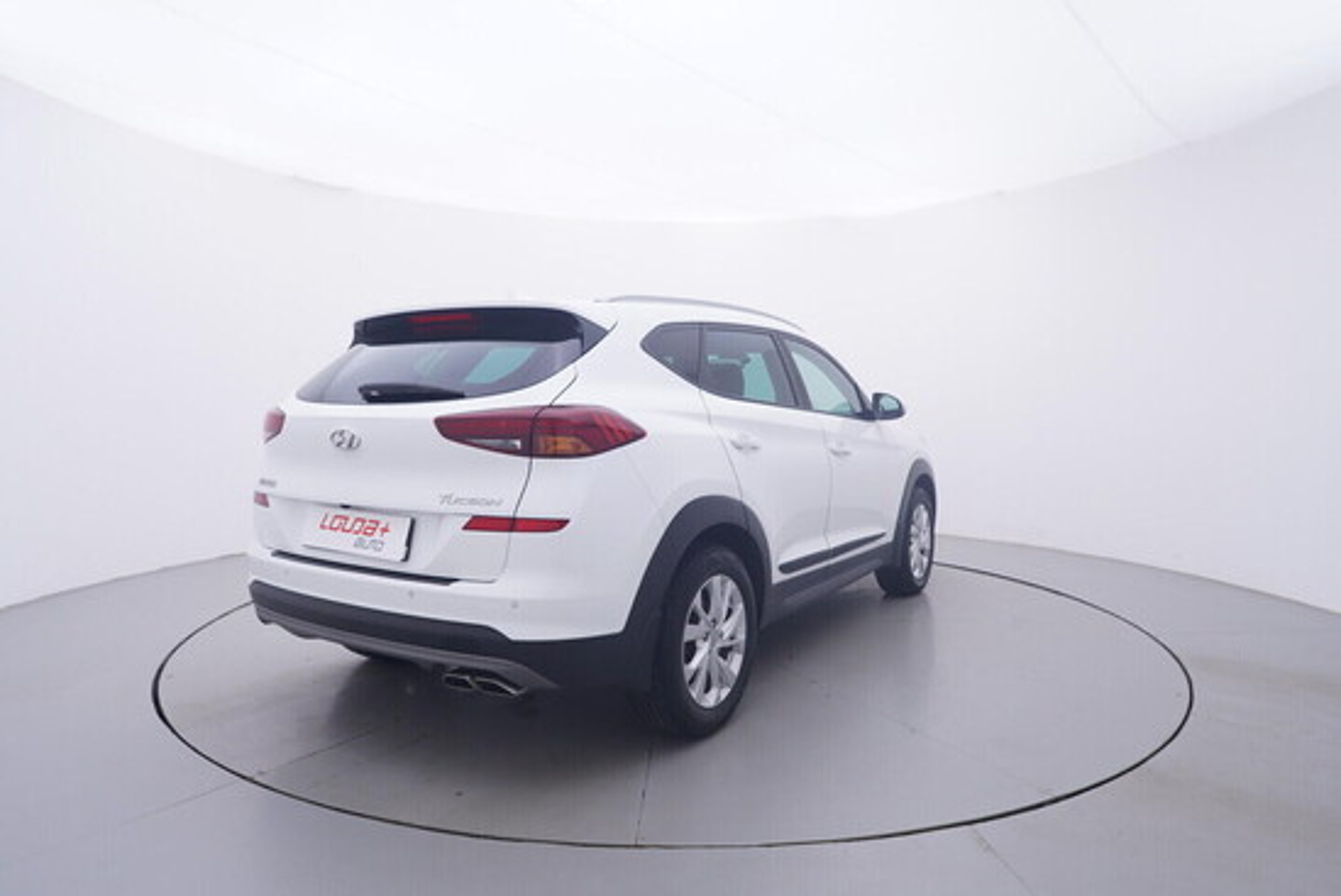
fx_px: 839
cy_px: 448
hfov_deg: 77.3
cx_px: 670
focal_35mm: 22
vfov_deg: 56.2
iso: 200
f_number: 5
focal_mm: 15
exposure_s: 1/80
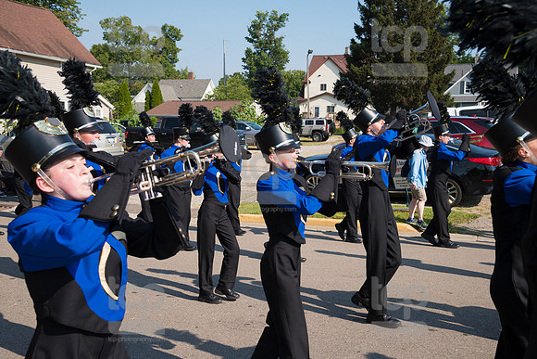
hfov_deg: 50.7
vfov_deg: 35.1
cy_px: 180
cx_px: 268
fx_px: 567
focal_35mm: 38
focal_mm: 38
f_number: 6.3
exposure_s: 1/800
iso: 320
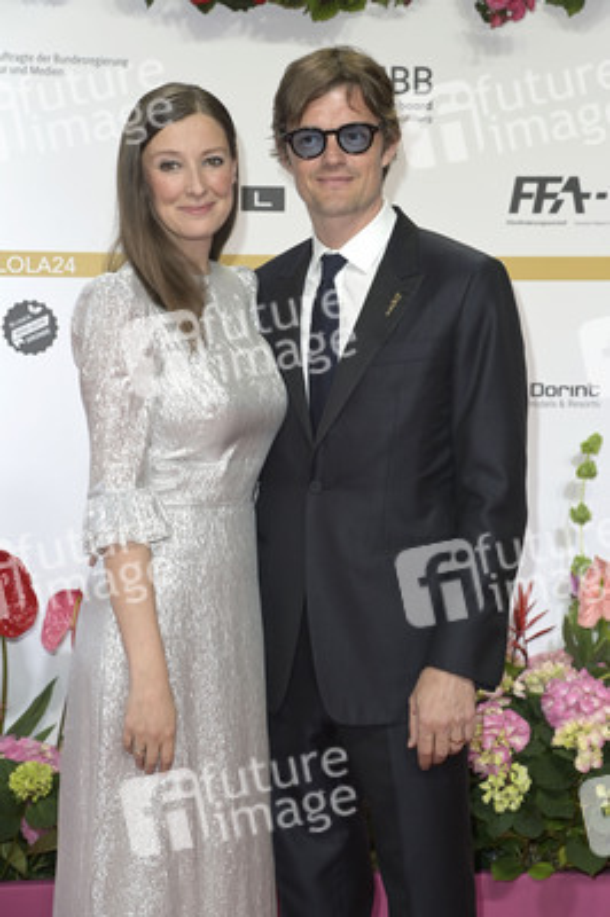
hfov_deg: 15.9
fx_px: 2189
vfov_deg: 23.7
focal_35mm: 86
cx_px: 305
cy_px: 458
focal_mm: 86
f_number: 5.6
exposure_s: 1/250
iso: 640
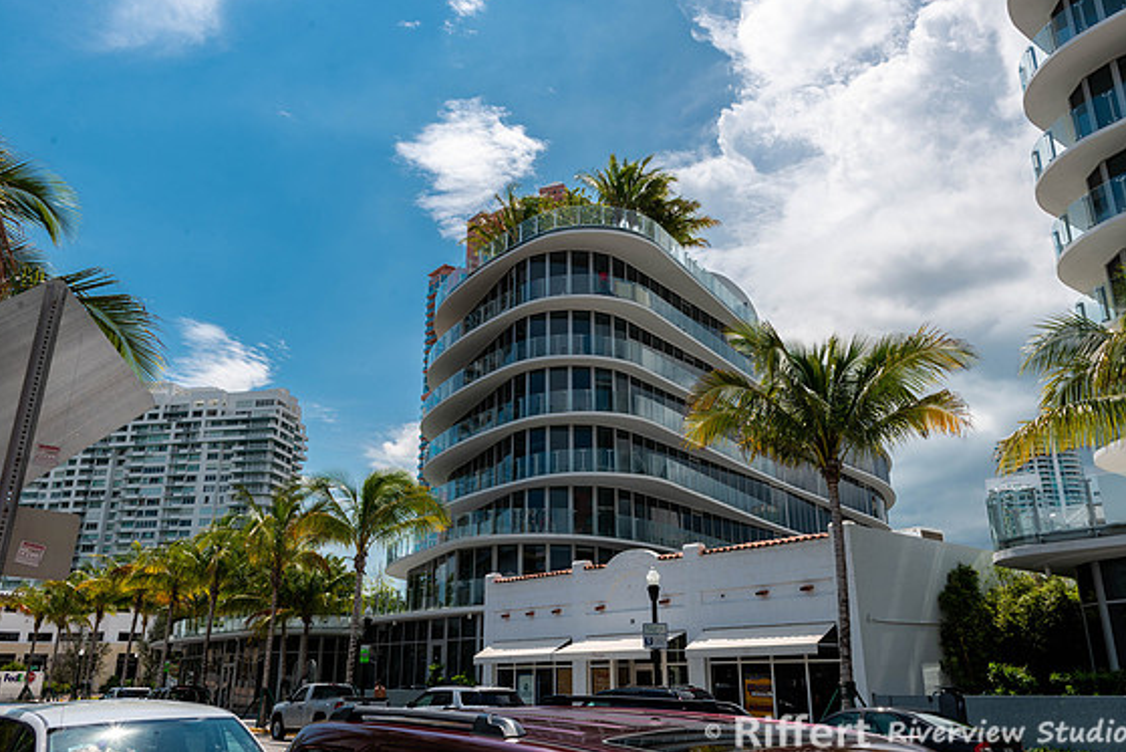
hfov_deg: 65.5
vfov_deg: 46.4
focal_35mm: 28
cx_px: 570
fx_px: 876
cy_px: 378
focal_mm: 27
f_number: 11
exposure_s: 1/200
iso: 100
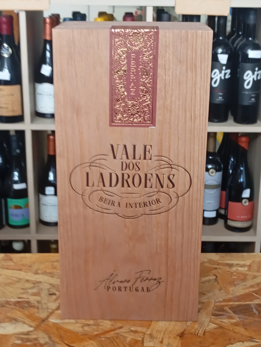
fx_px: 572
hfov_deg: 25.7
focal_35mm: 57
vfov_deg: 33.7
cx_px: 130
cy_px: 174
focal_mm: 4.27
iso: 413
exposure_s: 1/40
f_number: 1.8
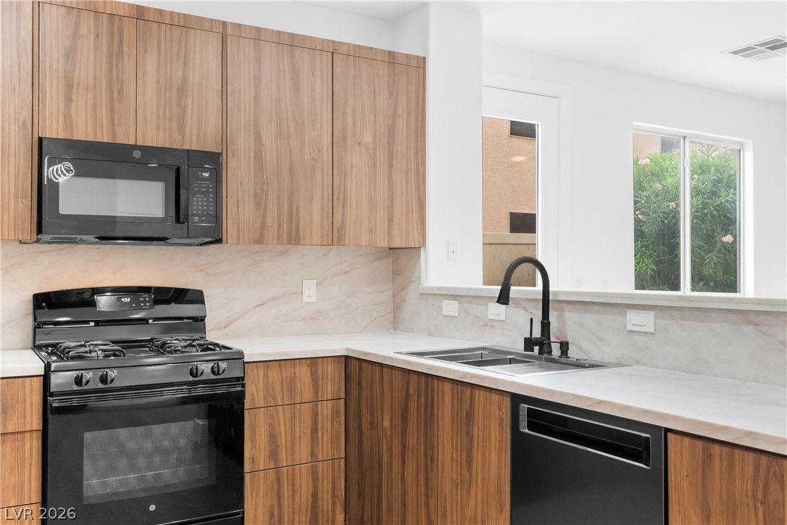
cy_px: 262
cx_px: 394
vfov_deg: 42.3
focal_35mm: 31
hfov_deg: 60.3
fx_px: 678
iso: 400
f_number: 8
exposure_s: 1/2.5
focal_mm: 21
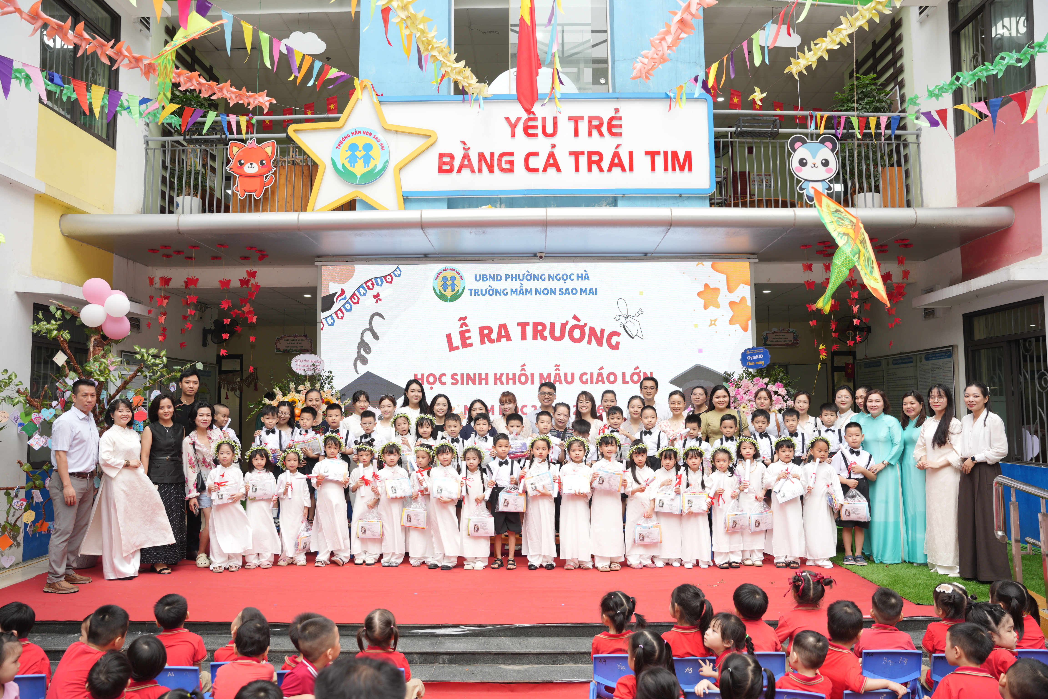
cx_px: 524
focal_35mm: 29
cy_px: 350
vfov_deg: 44.7
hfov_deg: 63.3
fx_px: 850
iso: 250
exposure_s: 1/200
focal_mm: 29.2
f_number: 4
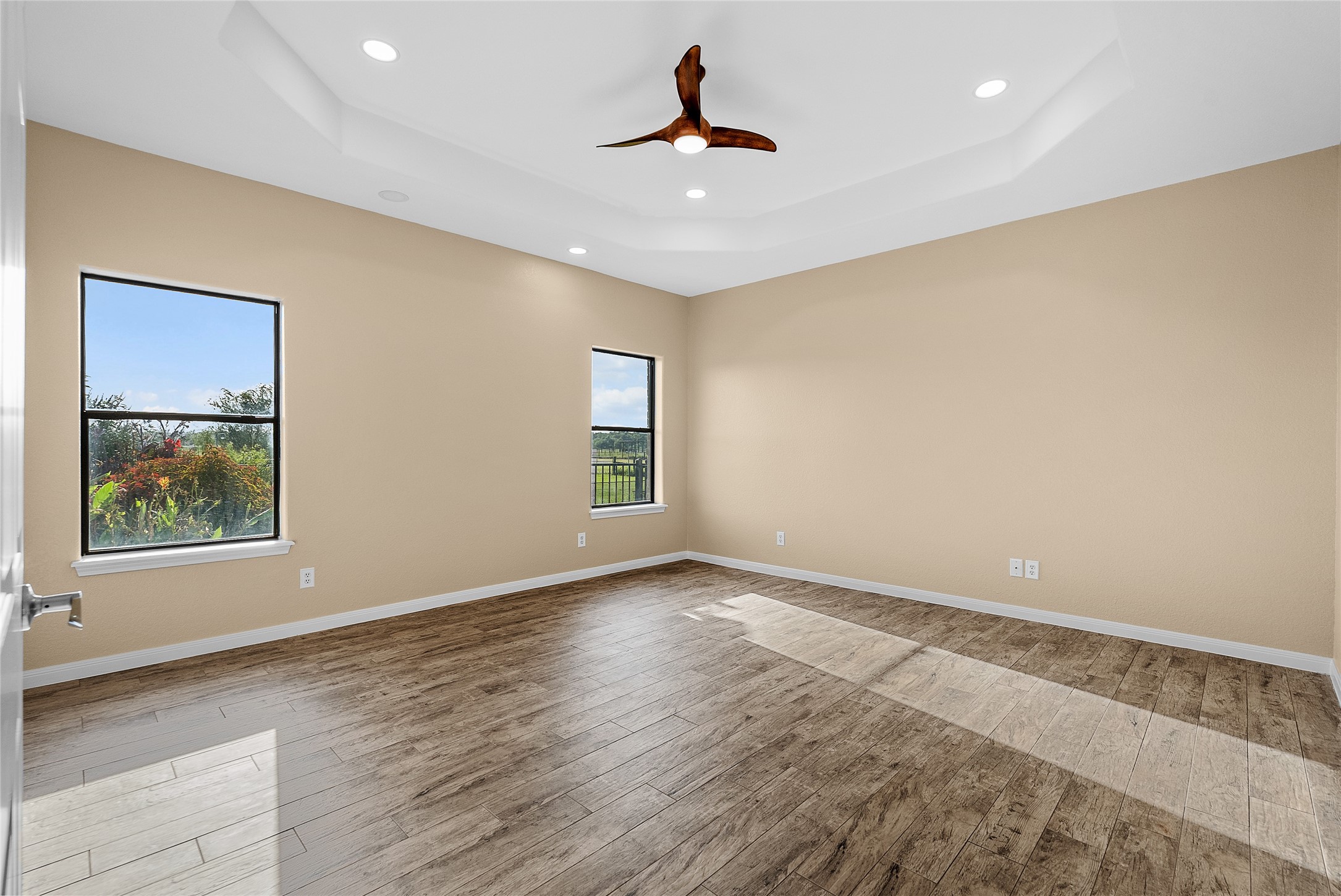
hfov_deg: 96.7
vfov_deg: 73.8
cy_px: 448
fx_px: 596
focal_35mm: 16
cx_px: 670
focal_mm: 16
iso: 1000
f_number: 8
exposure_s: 1/50
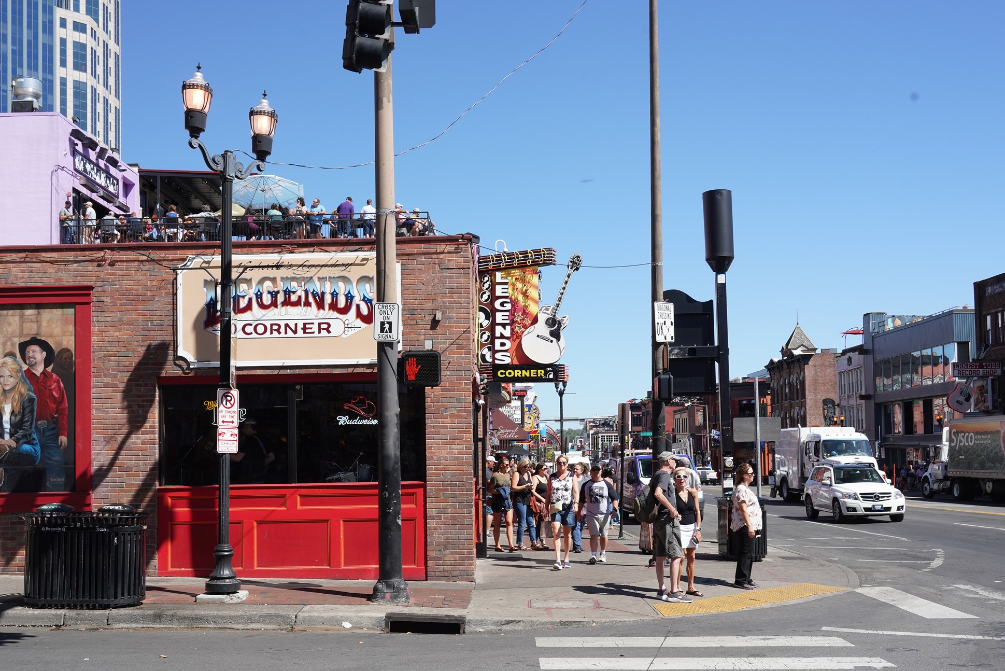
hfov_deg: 57.2
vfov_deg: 40.0
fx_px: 921
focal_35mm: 33
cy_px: 345
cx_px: 499
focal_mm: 32
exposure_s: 1/100
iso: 400
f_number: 13
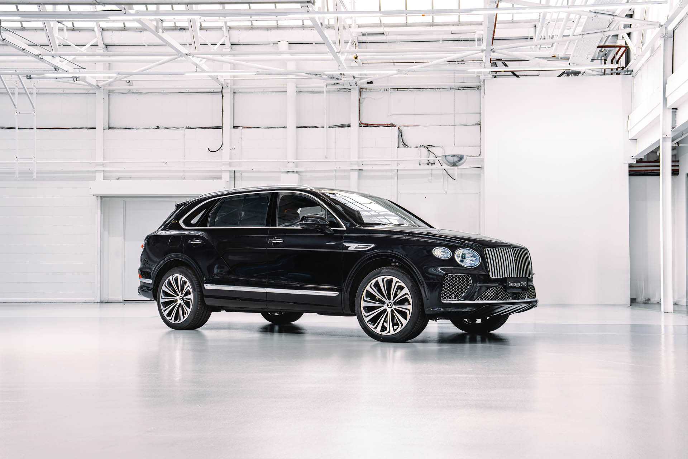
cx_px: 344
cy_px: 230
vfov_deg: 29.2
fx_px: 879
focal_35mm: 46
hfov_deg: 42.7
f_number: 8
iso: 400
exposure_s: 1/20
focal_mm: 46
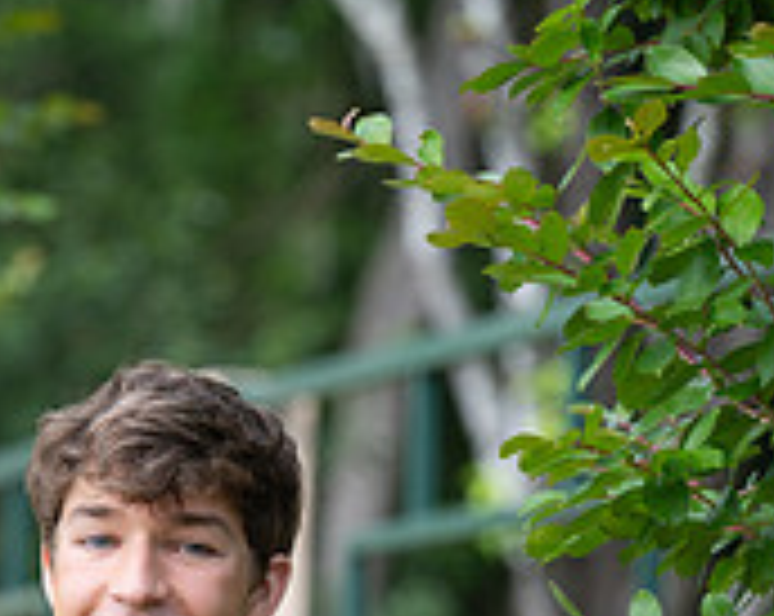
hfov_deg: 5.2
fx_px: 8438
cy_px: 980
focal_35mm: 369
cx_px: 148
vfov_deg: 4.2
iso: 125
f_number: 4.5
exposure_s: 1/200
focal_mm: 150
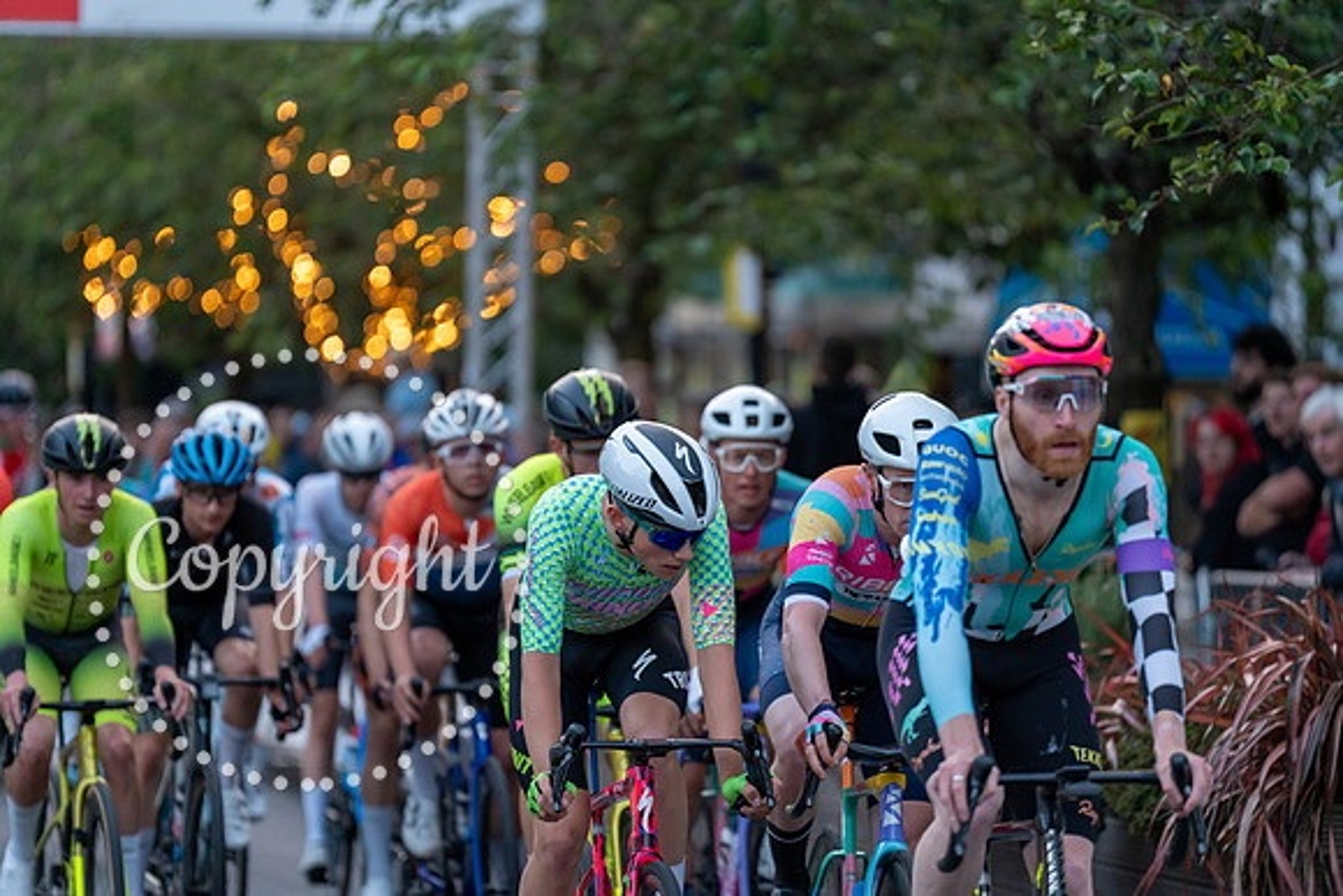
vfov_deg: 6.9
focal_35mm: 200
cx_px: 672
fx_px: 7463
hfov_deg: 10.3
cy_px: 448
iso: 3200
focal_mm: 200
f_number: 2.8
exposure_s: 1/1000
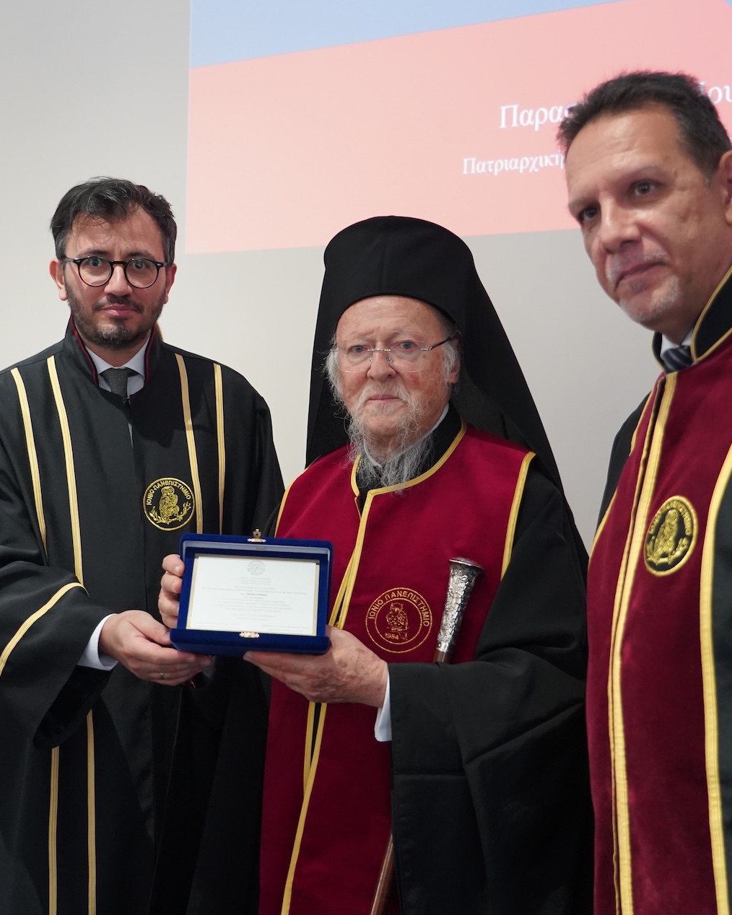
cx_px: 297
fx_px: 1463
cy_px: 460
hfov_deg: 28.0
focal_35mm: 54
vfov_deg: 34.7
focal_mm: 38
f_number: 4
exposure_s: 1/160
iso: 4000
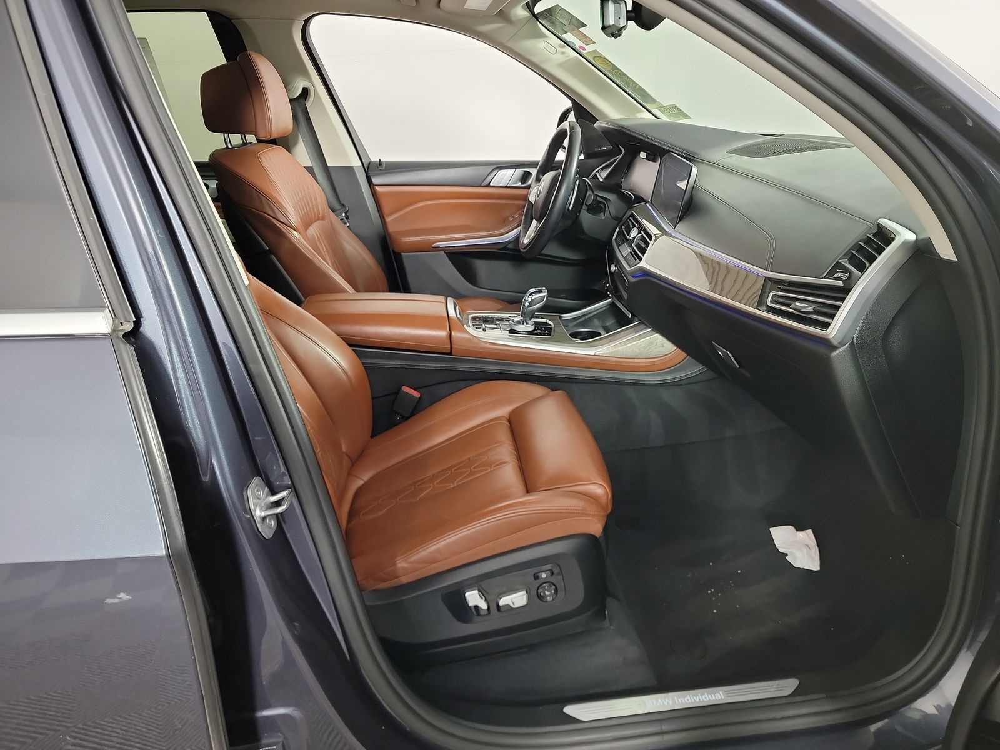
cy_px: 375
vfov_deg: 56.8
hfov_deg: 71.6
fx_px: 693
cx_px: 500
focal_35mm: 24
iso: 442
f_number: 1.8
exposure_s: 1/59
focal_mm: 6.7
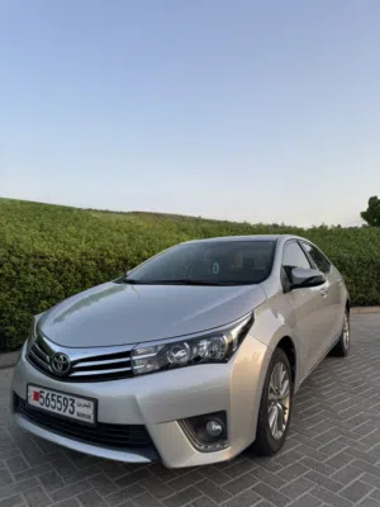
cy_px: 254
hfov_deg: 56.8
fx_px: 351
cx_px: 190
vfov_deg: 71.6
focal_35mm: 24
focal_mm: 6.76
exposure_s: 1/645
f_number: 1.78
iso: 80
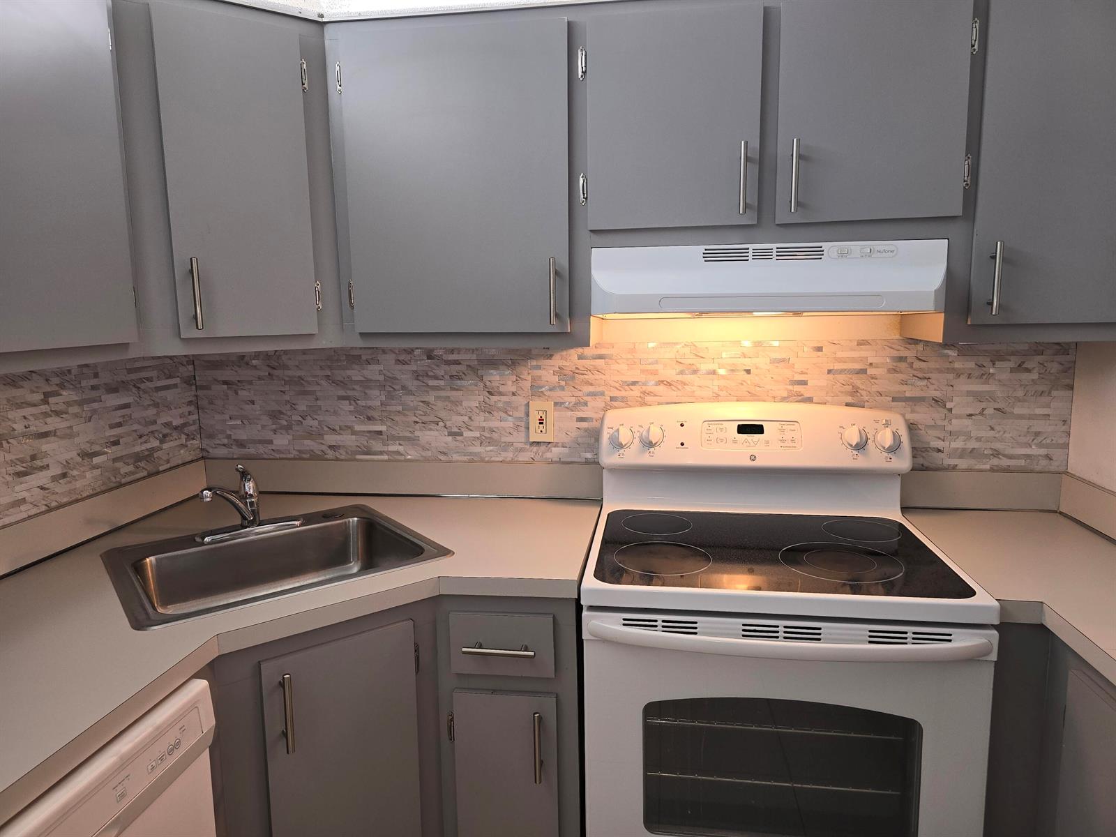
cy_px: 418
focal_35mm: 23
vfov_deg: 58.9
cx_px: 558
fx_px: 742
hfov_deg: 73.9
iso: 50
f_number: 1.7
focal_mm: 6.3
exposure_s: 1/60
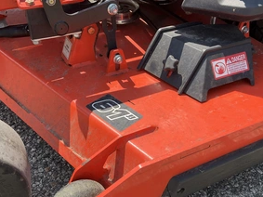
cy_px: 106
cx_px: 139
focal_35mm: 41
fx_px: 311
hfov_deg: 45.8
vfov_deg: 35.1
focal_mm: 3
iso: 25
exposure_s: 1/855
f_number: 1.8
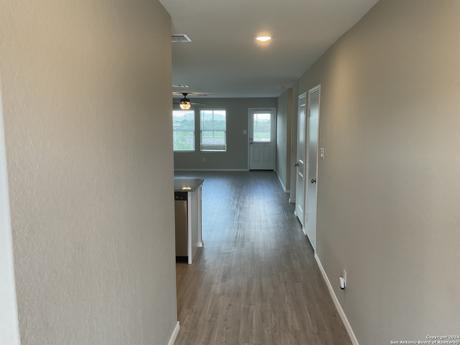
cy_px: 172
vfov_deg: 48.2
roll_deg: -0.4
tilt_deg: -6.8
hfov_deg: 61.7
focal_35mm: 29
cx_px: 230
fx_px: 385
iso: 50
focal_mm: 3
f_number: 1.8
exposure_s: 1/120
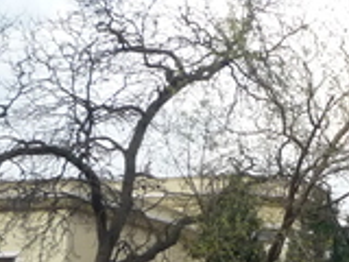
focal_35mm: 128
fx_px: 1291
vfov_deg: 11.5
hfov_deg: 14.6
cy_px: 262
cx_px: 480
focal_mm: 5.2
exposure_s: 1/250
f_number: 4
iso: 250
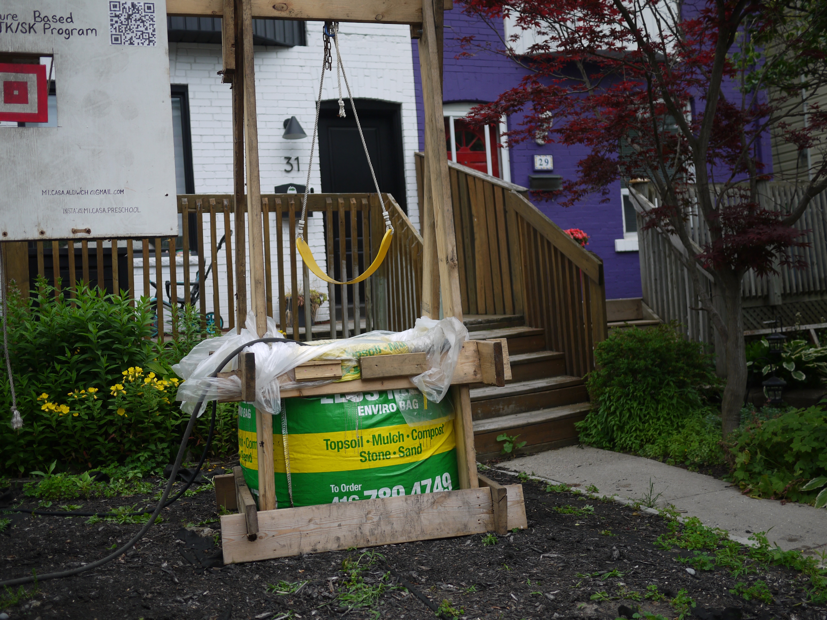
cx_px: 414
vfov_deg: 36.0
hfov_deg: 46.8
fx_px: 956
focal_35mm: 40
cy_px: 310
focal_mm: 20
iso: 100
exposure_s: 1/1000
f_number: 1.8
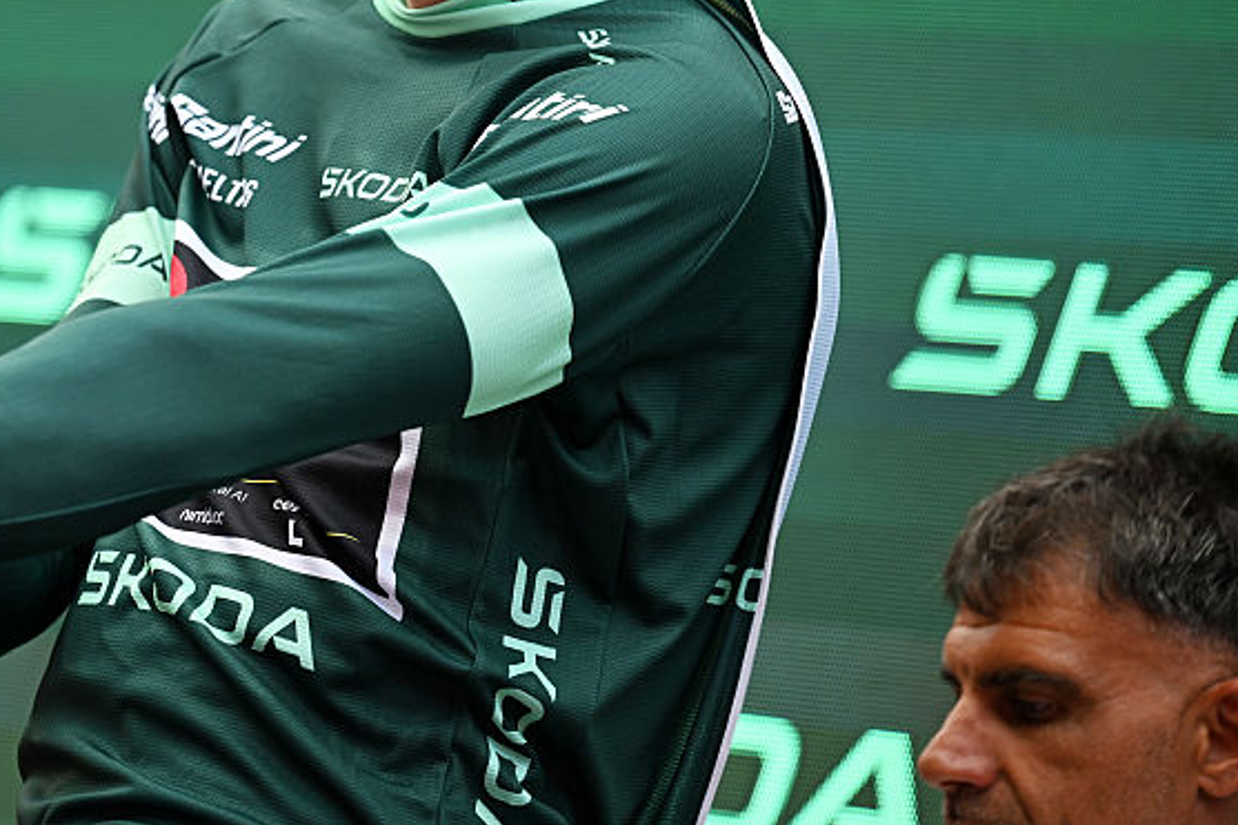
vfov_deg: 4.3
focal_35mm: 322
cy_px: 146
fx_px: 11069
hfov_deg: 6.4
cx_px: 273
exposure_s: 1/800
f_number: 2.8
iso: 400
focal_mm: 175
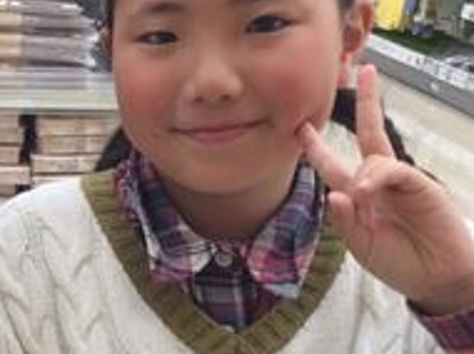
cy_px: 334
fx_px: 1381
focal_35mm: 101
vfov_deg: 14.4
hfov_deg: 18.3
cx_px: -115
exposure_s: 1/24
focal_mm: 3.3
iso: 50
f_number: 2.4
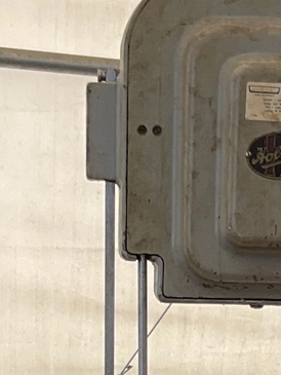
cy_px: 631
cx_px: 206
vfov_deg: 11.7
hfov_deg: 9.3
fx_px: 1720
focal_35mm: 159
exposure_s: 1/284
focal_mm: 3
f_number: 1.8
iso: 25
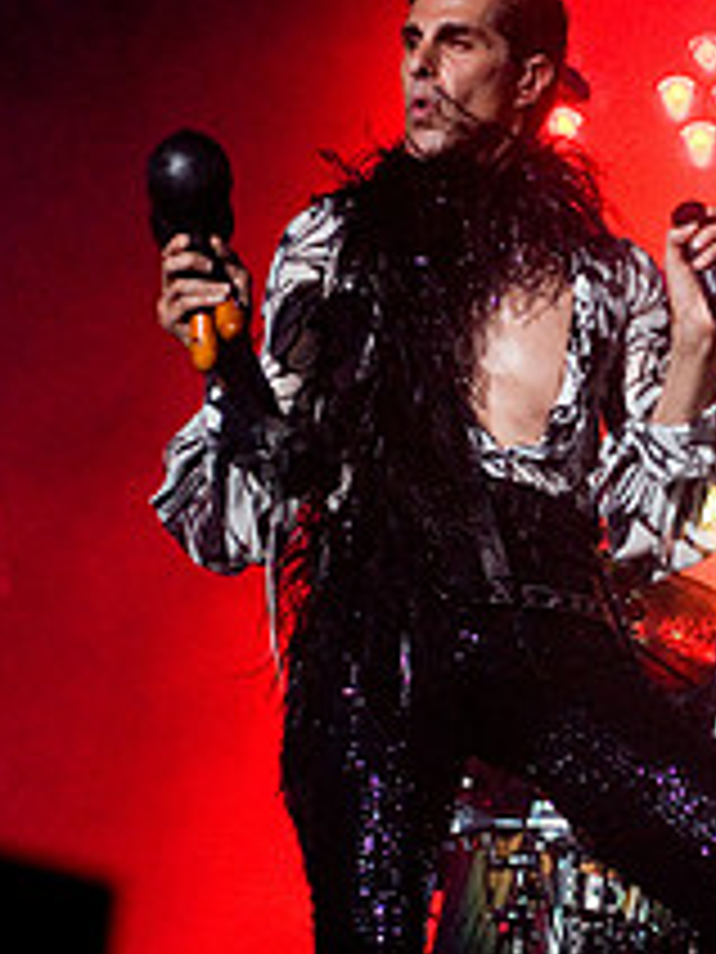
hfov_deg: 9.3
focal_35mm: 159
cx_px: 583
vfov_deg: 12.4
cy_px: 472
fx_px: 4385
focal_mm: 52
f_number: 3.5
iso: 800
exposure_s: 1/250
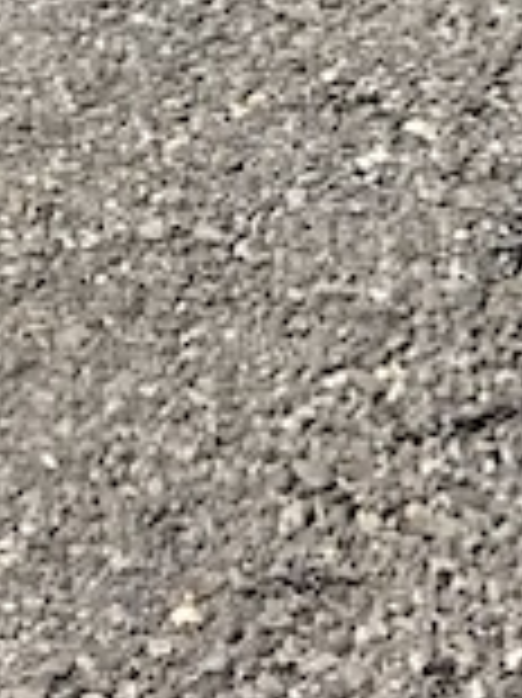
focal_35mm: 181
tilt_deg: -4.1
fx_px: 3644
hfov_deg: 8.2
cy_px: -1545
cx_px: 230
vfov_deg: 8.6
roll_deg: -0.9
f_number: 1.8
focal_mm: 3.99
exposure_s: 1/2398
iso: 20
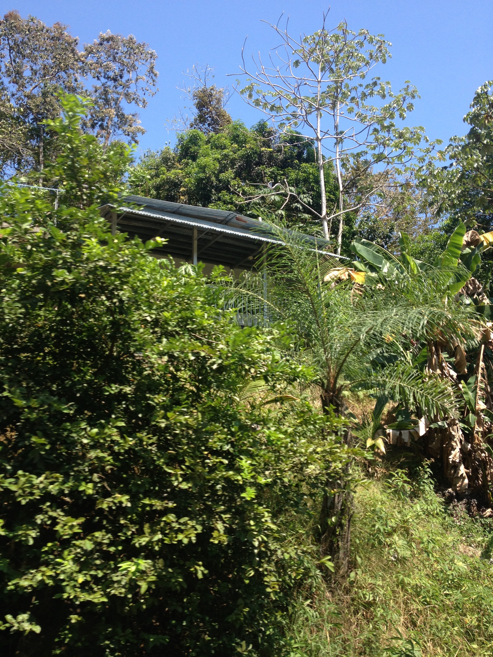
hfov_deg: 40.7
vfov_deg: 52.6
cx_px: 246
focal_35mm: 35
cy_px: 328
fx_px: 665
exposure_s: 1/681
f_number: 2.4
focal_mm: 4.28
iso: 50
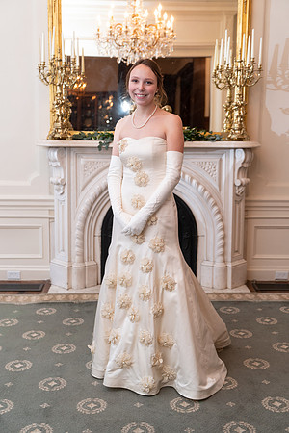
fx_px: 506
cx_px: 144
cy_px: 216
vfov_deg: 46.4
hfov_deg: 31.9
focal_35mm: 42
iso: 800
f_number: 3.2
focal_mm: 42
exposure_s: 1/60
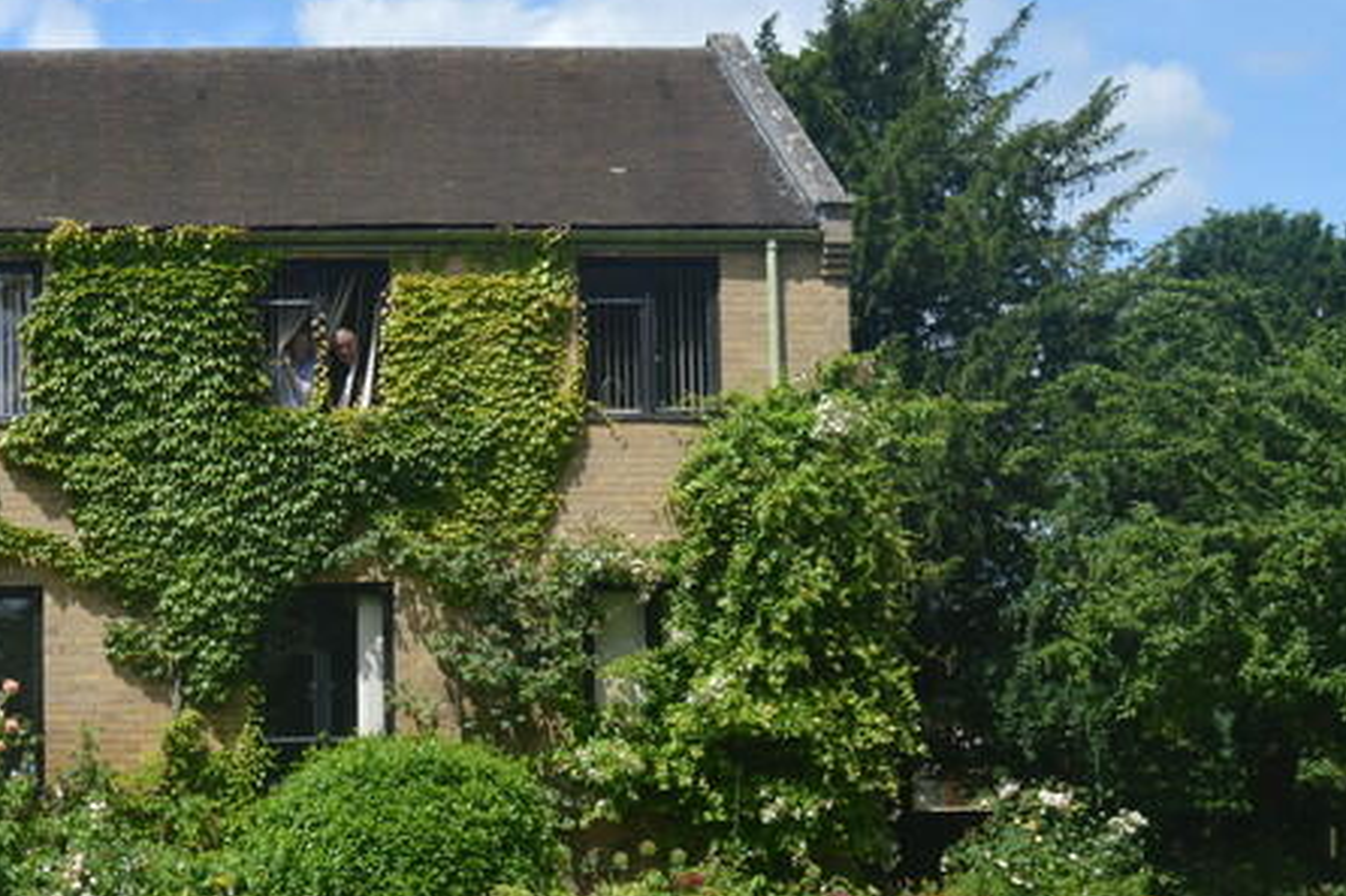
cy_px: 692
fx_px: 2317
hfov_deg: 31.5
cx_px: 269
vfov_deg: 21.7
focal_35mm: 62
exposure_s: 1/250
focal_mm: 18
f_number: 8
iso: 100
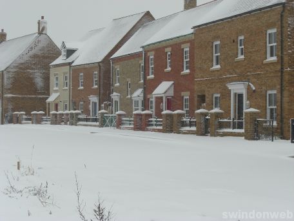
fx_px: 679
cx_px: 147
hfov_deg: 24.4
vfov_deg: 18.4
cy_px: 110
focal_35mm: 80
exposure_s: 1/160
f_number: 4.4
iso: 80
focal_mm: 16.6
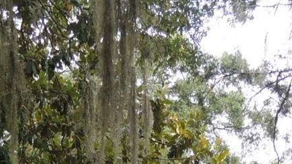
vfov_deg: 8.4
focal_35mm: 132
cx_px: 87
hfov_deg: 16.2
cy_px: 387
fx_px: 1022
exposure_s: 1/200
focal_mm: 5.8
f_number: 3.2
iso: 100
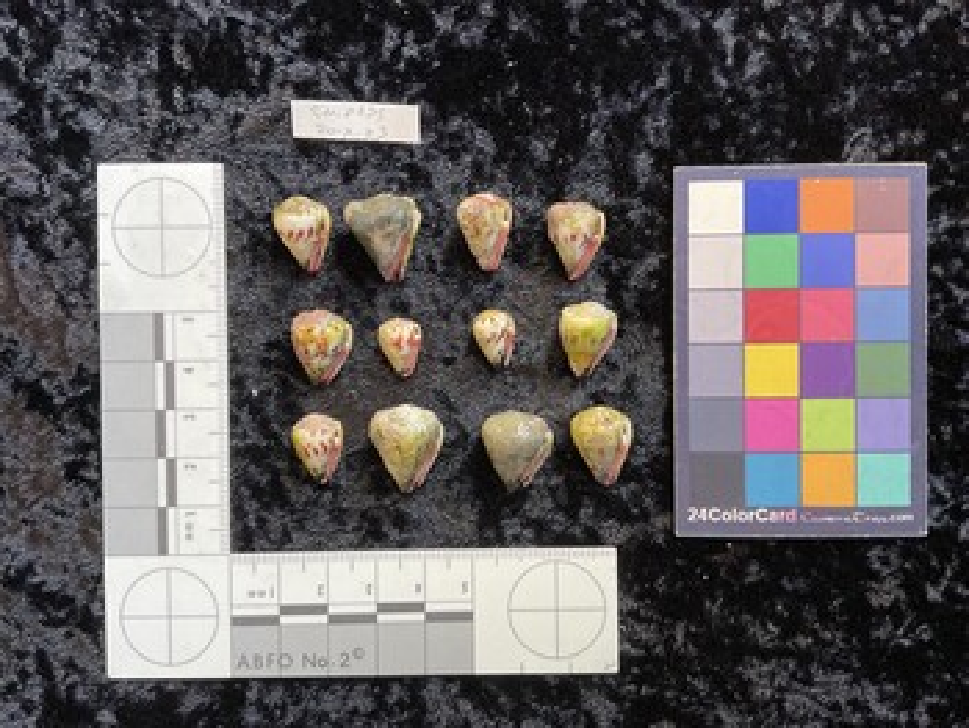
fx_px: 812
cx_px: 484
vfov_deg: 48.3
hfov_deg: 61.6
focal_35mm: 29
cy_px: 364
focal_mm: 3
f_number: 1.8
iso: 50
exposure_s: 1/50
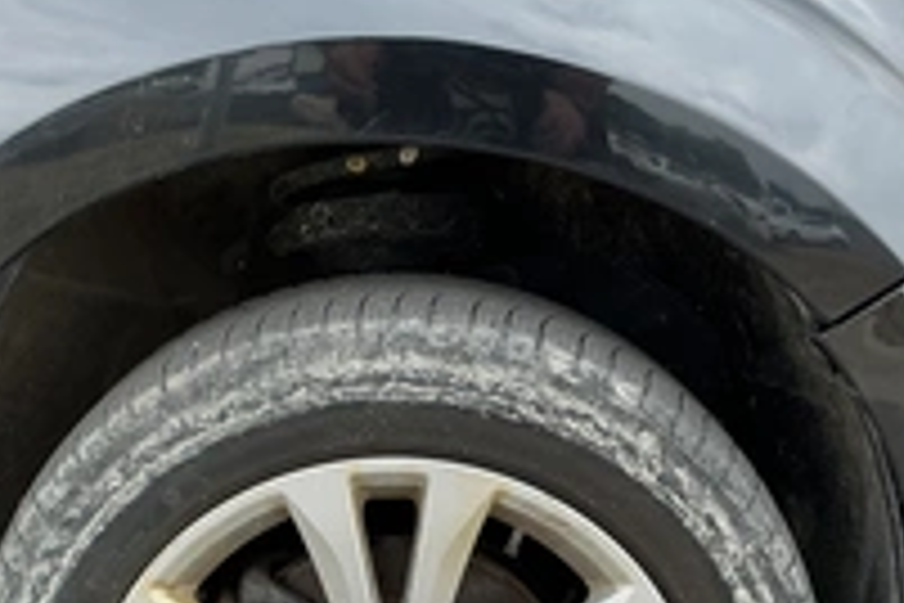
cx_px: 360
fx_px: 1456
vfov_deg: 22.2
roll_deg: -3.9
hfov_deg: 34.4
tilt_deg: -19.6
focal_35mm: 58
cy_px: 644
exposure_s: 1/248
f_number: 1.8
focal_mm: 3
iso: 25
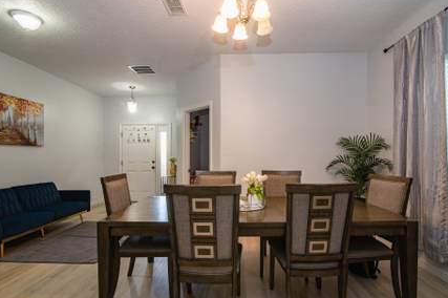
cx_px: 231
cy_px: 156
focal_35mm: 18
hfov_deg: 90.0
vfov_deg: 67.3
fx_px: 224
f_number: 8
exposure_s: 1/10
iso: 200
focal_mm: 16
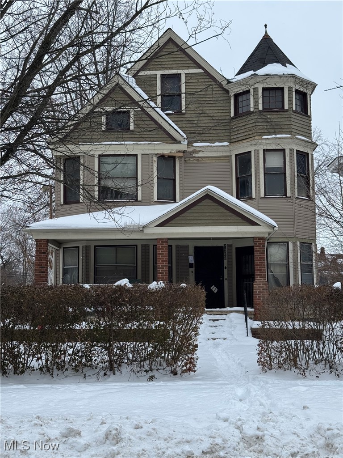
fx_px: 634
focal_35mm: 48
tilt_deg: +7.3
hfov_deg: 30.3
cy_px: 229
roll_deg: +1.3
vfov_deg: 39.7
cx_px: 172
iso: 64
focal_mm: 6.76
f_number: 1.78
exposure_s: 1/812
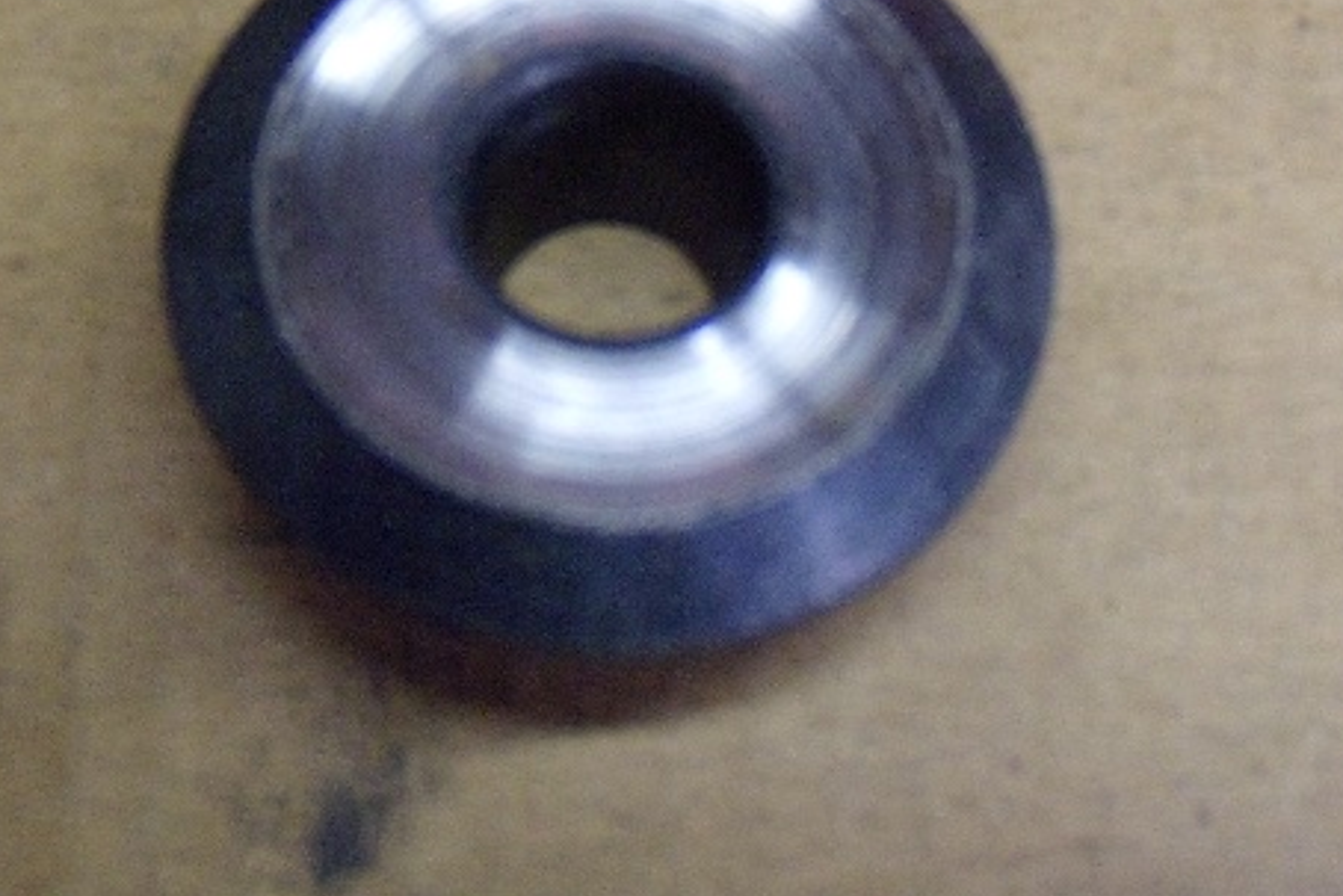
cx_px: 630
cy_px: 367
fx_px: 2463
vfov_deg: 20.6
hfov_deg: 30.5
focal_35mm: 66
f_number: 3.6
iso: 400
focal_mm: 6.4
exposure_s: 1/40
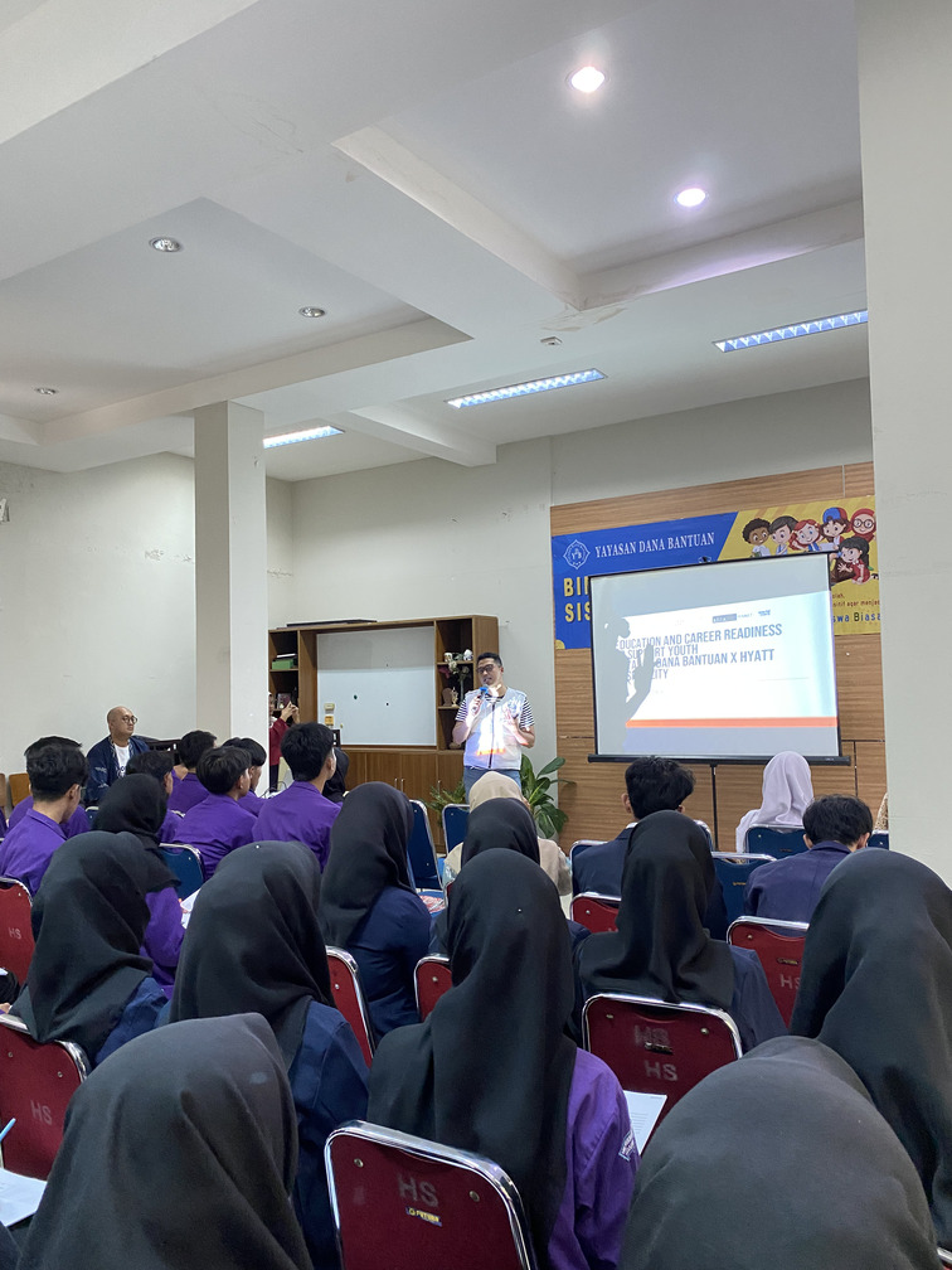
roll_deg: +1.7
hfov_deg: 53.1
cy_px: 635
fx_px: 953
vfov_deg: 67.3
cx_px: 476
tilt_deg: +3.5
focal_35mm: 26
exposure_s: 1/50
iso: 250
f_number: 1.8
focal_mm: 4.25
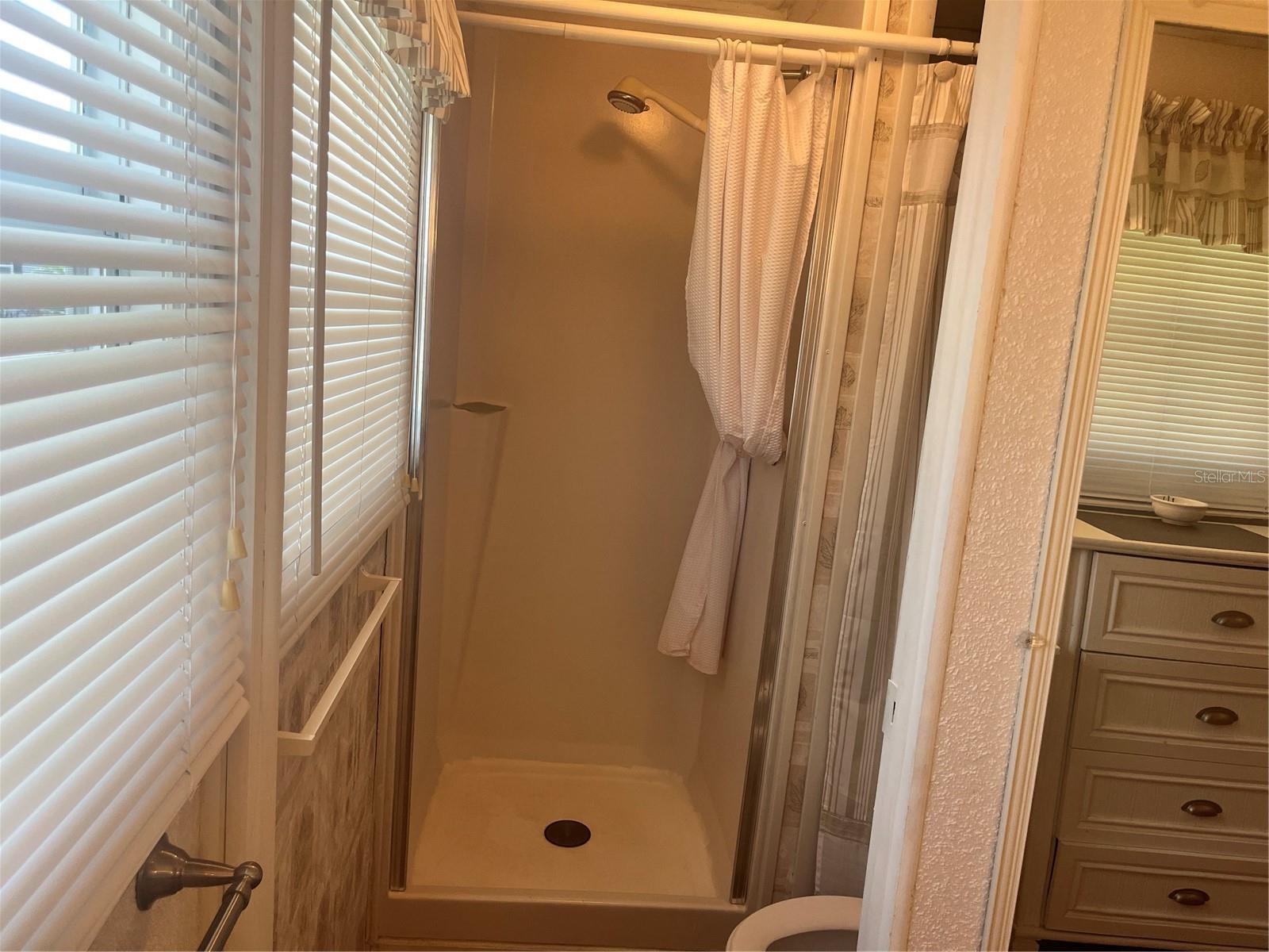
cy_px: 476
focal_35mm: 26
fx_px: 953
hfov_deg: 67.3
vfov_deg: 53.1
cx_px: 634
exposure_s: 1/120
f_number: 1.6
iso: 125
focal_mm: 5.1
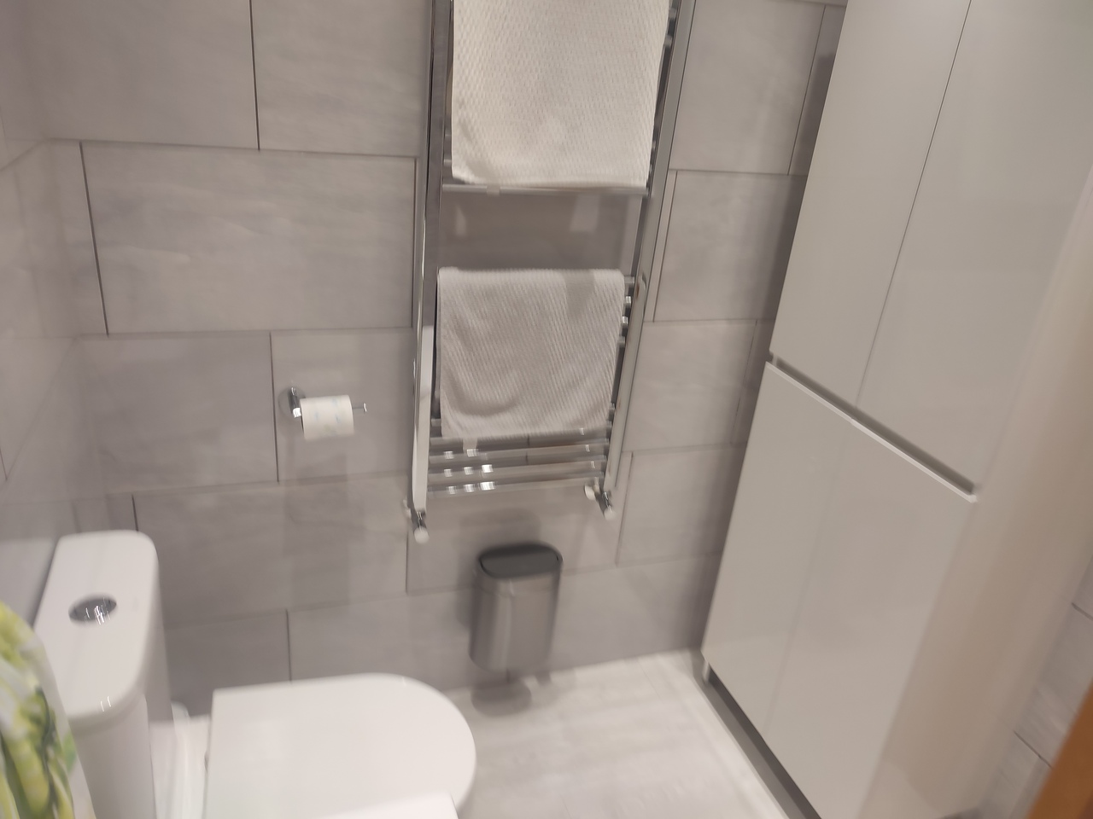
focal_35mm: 25
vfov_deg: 54.9
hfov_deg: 69.4
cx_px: 546
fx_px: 789
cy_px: 410
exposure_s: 1/33
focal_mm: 6.04
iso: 147
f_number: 1.9
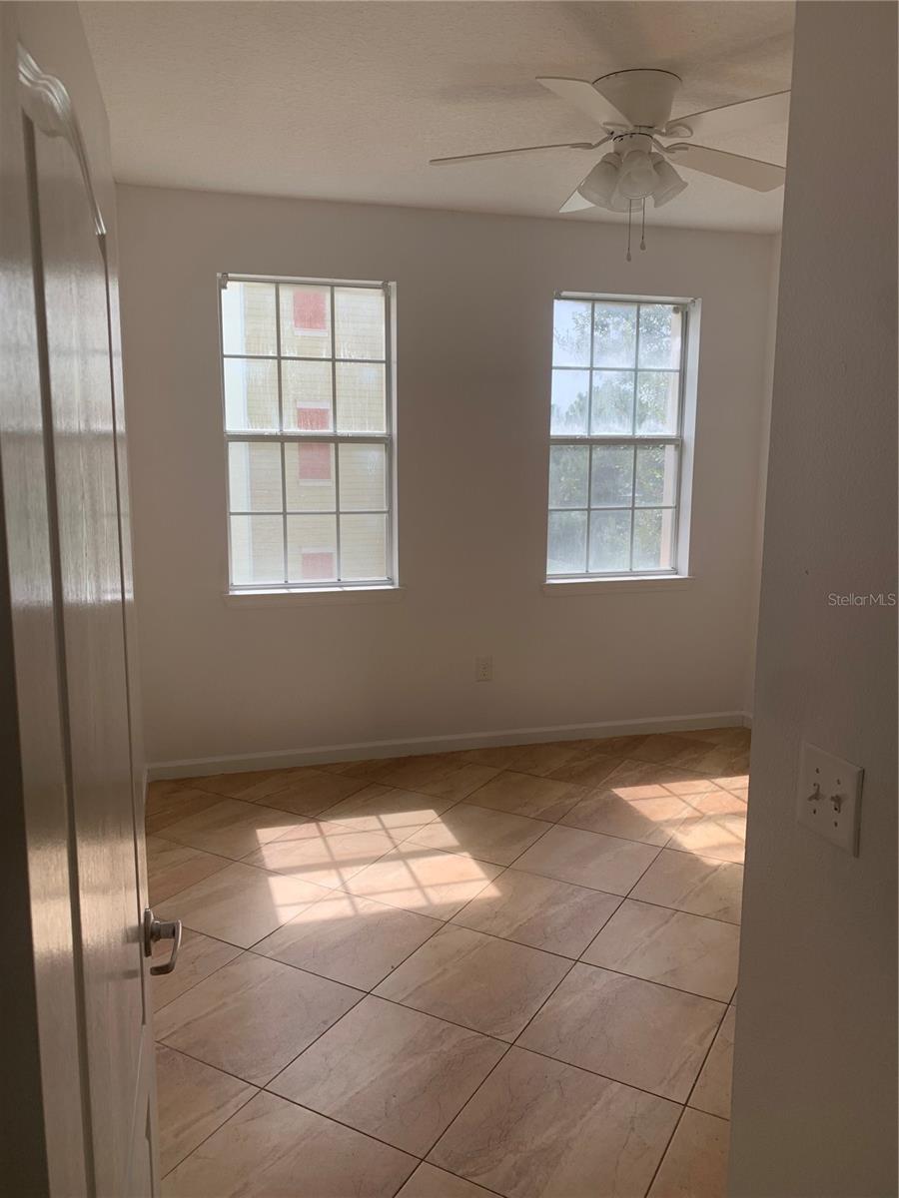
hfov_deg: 53.1
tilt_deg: -8.4
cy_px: 599
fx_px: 900
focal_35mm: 26
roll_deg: +0.4
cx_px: 450
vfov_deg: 67.3
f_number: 1.8
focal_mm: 4.25
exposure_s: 1/502
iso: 25
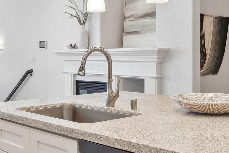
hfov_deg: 36.7
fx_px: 344
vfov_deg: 24.9
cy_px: 48
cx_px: 141
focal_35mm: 54
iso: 125
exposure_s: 1/6
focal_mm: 16
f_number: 9
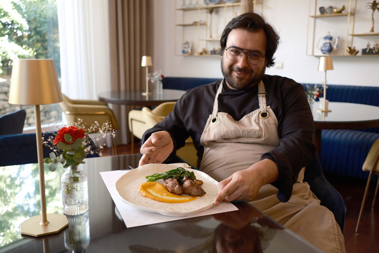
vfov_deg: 37.9
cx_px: 190
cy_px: 126
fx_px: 368
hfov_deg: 54.4
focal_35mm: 35
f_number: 2.5
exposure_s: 1/100
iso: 400
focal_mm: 23
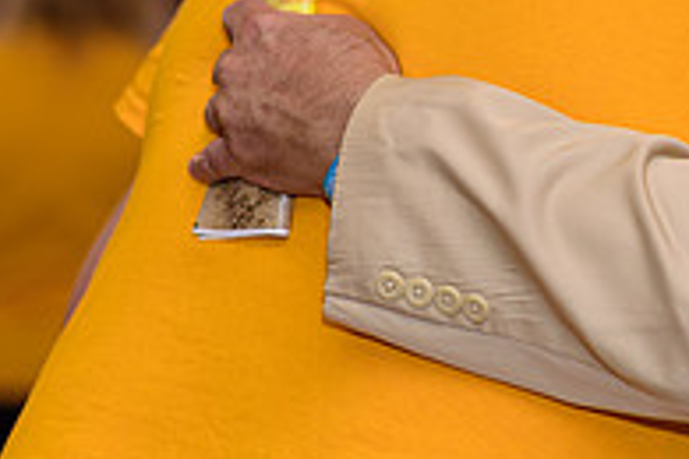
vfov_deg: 5.4
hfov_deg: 8.1
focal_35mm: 253
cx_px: 749
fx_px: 4842
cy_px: -139
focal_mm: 85
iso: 320
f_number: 2.5
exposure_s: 1/200
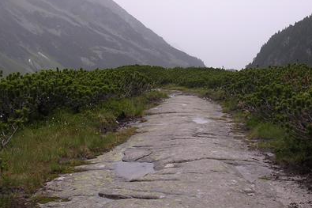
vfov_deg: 21.2
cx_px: 175
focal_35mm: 64
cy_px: 85
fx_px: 554
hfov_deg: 31.4
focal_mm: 5.8
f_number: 2.8
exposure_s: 1/102
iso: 100
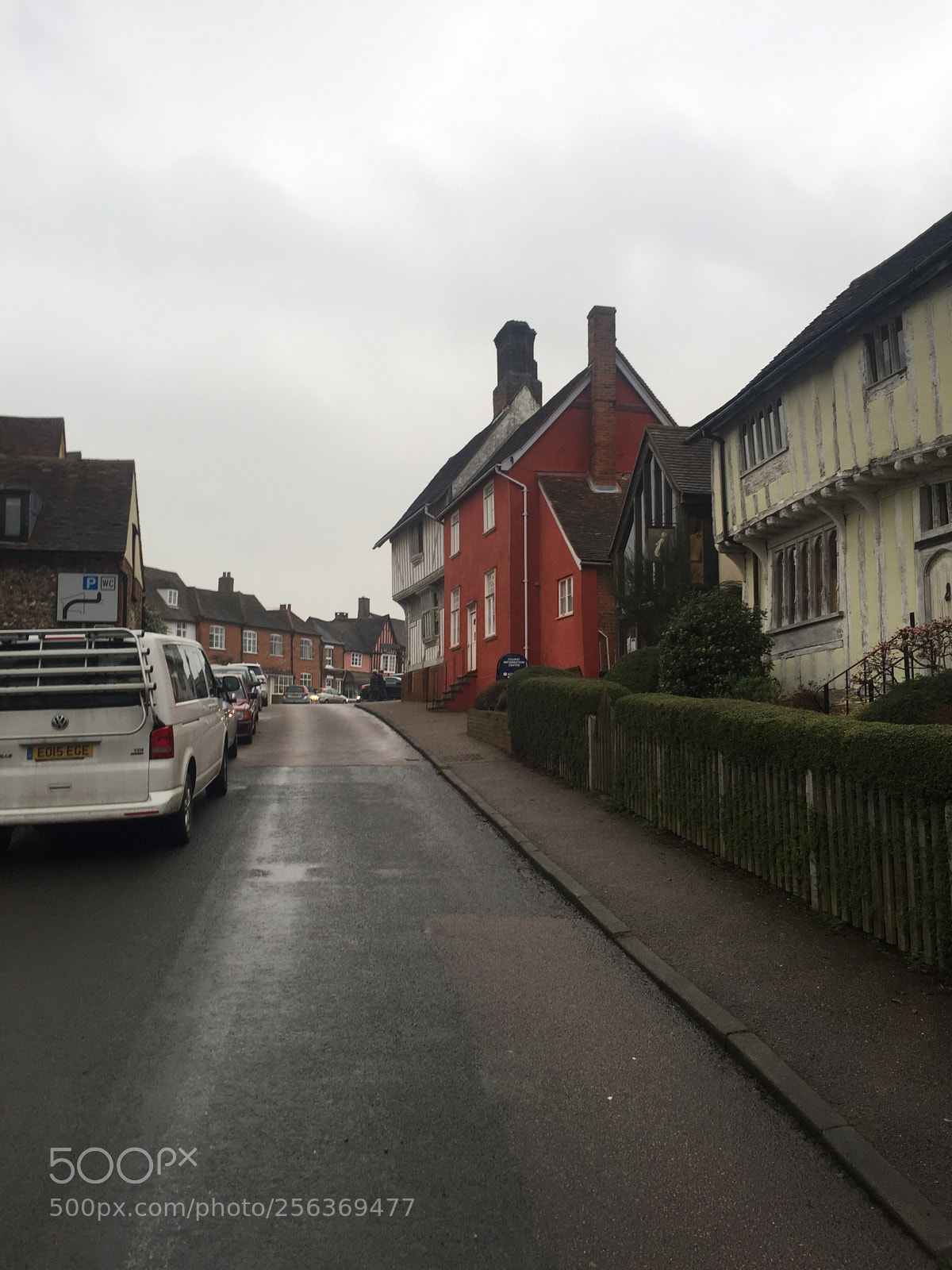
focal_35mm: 29
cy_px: 635
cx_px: 476
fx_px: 1063
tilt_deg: +5.5
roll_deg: +0.6
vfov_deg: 61.7
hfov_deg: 48.2
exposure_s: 1/101
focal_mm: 4.15
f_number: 2.2
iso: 32
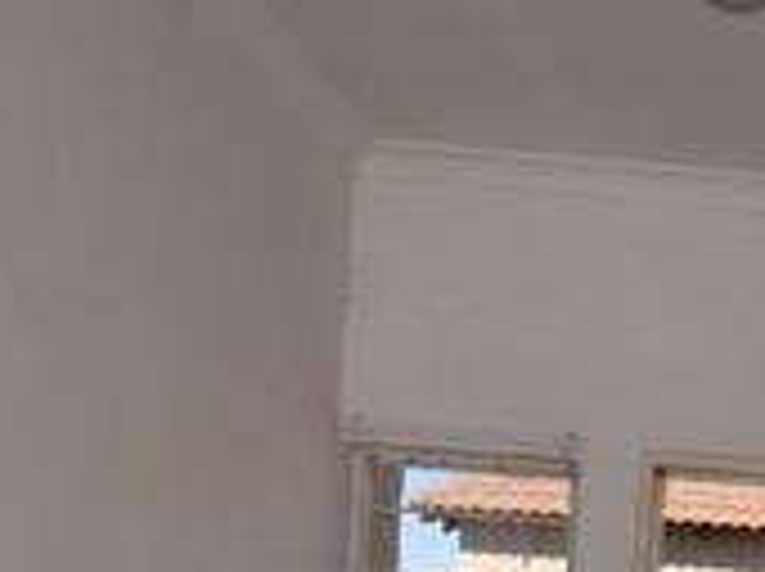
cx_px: 878
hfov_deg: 26.0
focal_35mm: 68
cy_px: 838
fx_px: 1501
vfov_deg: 19.1
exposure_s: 1/200
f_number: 7.1
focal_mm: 10
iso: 100
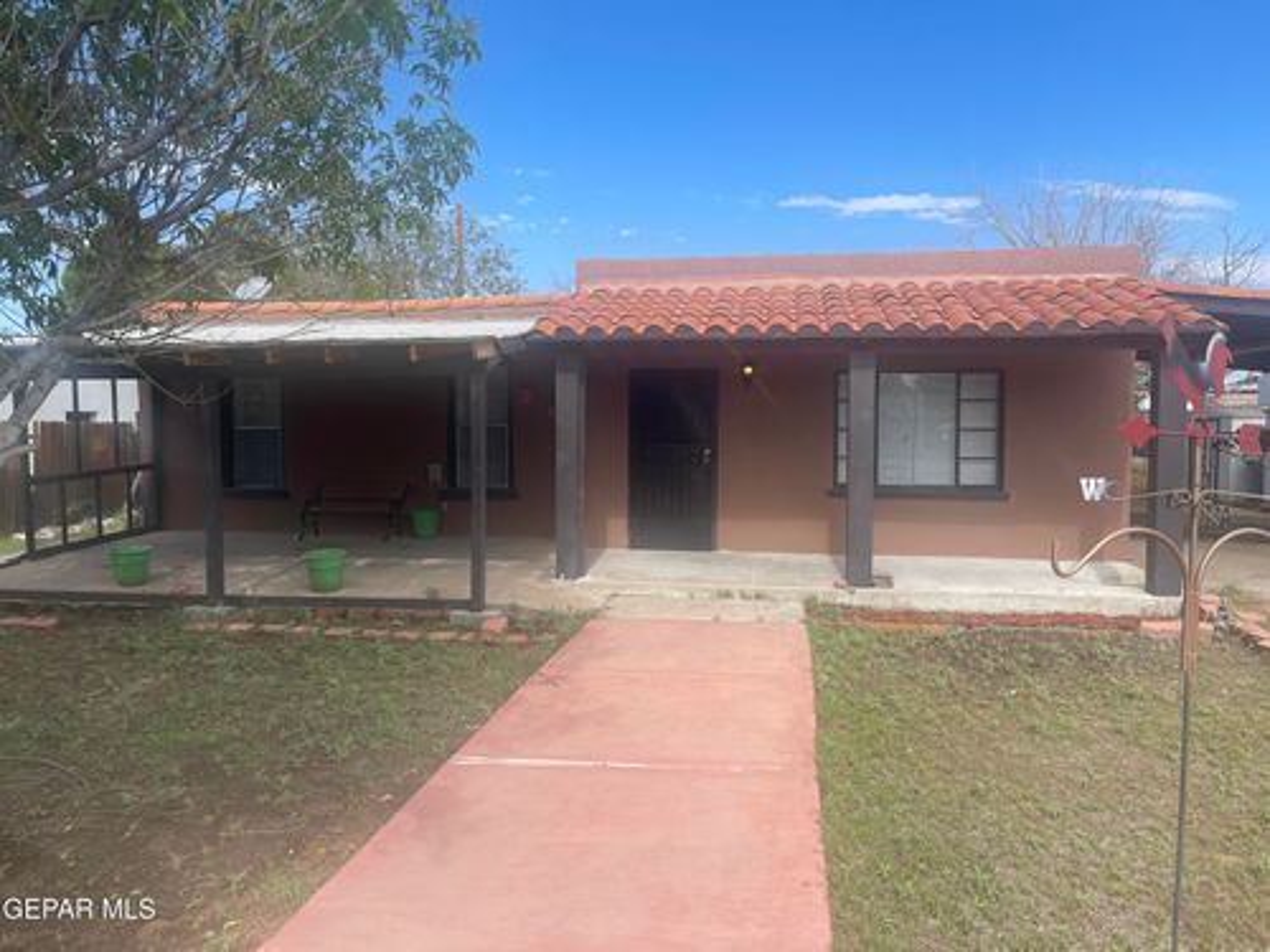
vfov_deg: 54.9
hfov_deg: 69.4
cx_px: 635
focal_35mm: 25
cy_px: 476
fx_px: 917
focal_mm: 5.1
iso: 32
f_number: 1.6
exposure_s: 1/2203
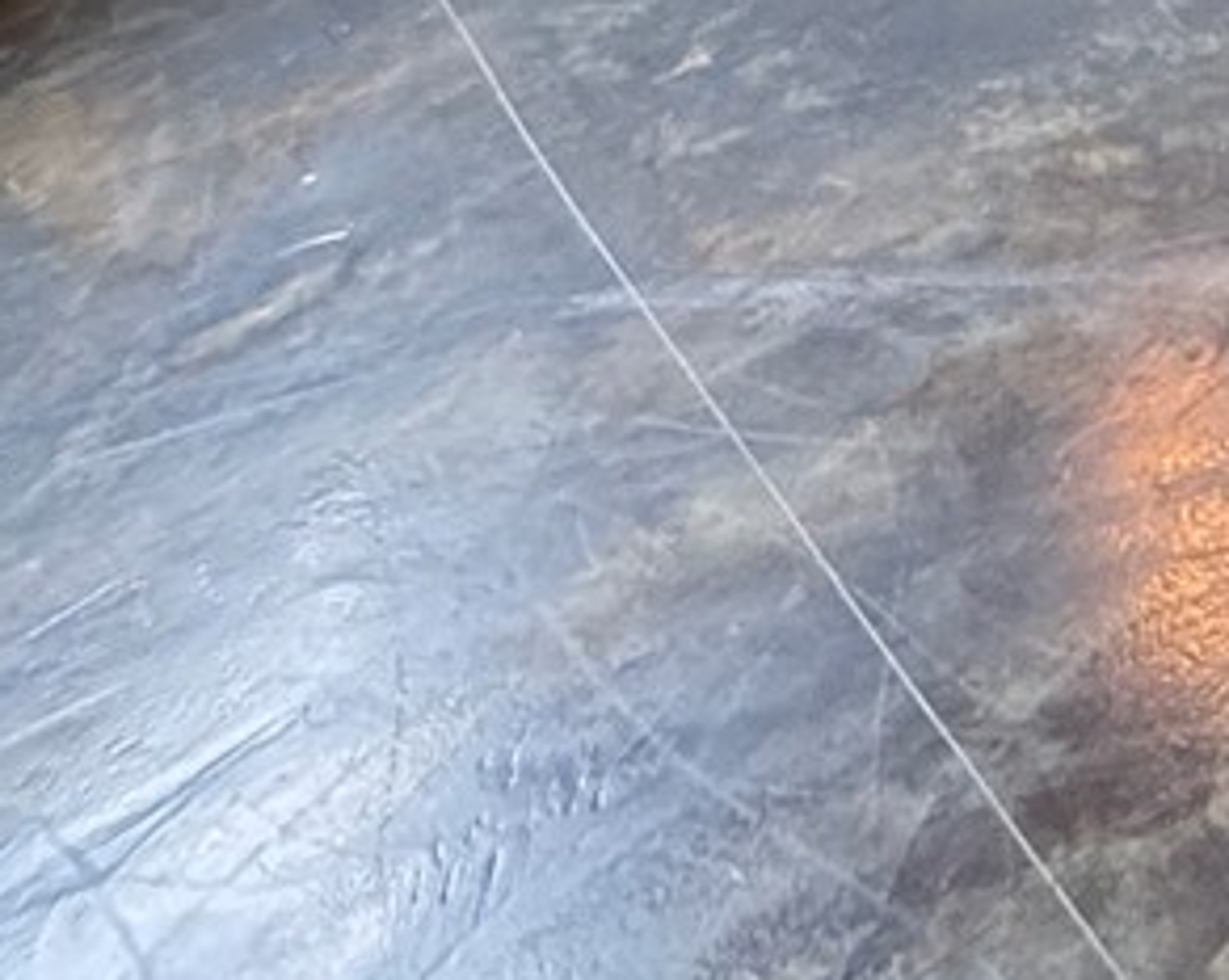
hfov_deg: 19.5
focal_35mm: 75
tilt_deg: -13.6
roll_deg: +1.3
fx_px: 2725
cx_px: 2172
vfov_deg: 15.9
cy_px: -993
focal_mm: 2.22
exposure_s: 1/60
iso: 640
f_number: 2.2
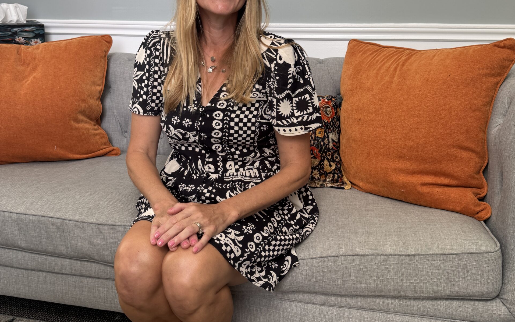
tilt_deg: -10.1
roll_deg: -0.8
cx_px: 257
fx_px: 477
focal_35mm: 34
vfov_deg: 37.0
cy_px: 118
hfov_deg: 56.7
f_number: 1.78
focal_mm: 6.76
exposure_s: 1/121
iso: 100
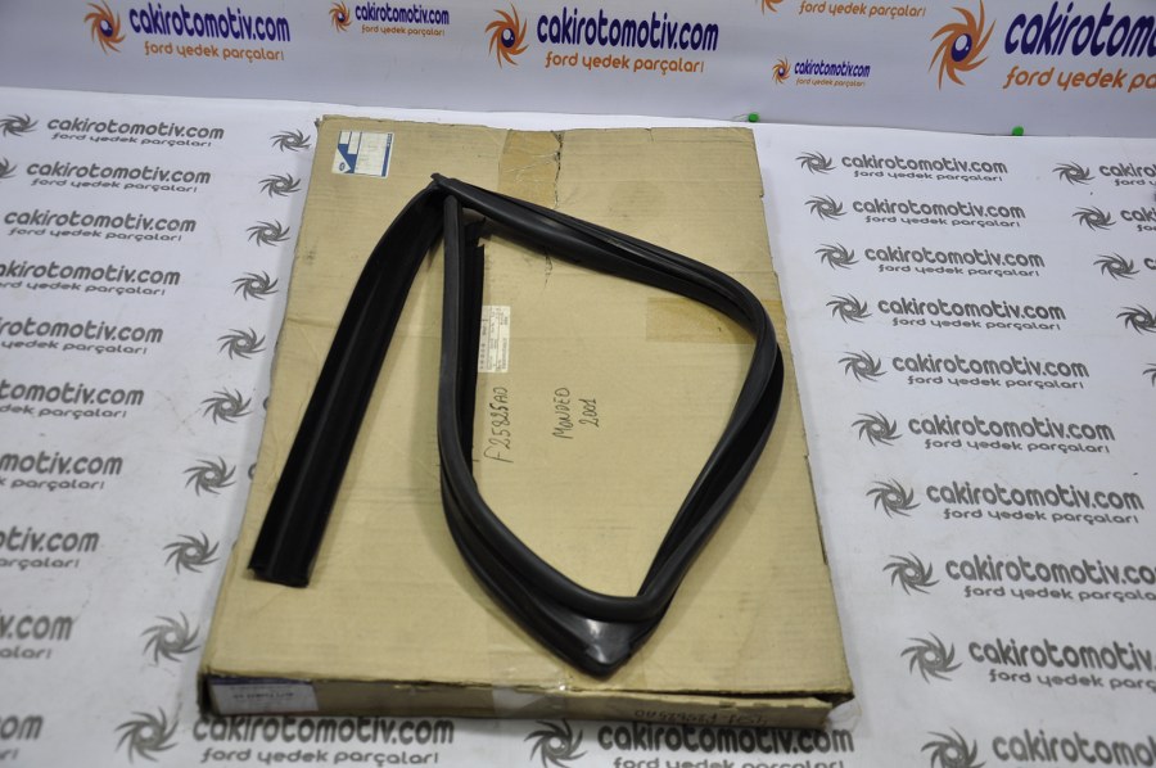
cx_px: 578
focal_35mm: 42
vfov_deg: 31.8
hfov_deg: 46.4
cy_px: 384
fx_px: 1347
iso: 200
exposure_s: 1/40
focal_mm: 28
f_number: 4.5
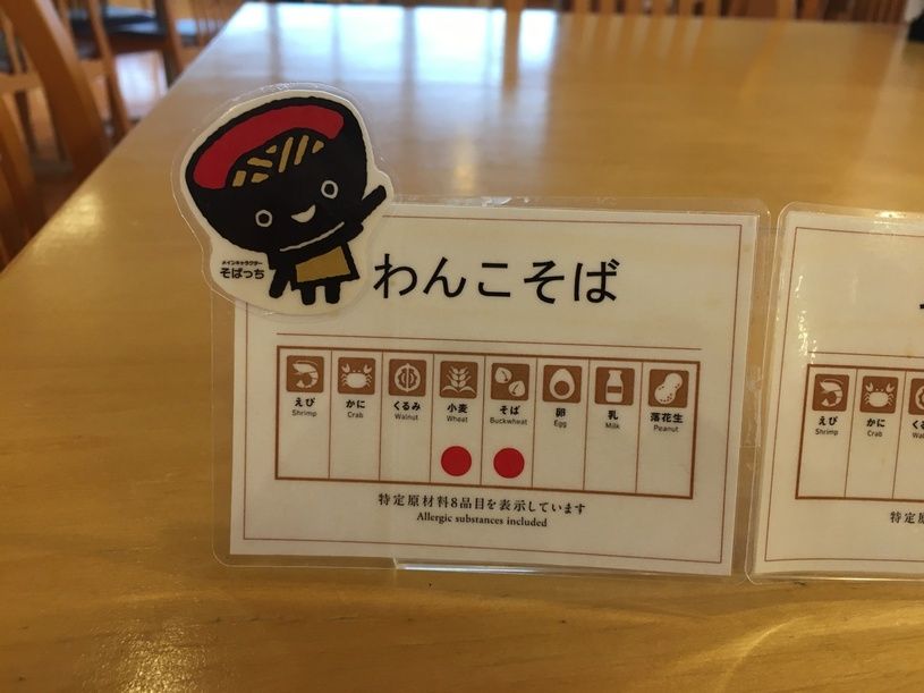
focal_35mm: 29
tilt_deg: -27.5
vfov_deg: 48.2
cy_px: 346
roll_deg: -2.2
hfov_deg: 61.7
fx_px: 774
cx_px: 462
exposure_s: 1/33
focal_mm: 4.15
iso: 100
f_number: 2.2
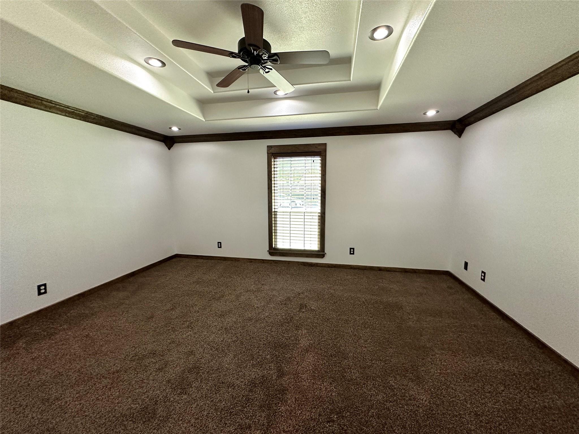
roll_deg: -0.3
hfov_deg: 102.1
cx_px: 290
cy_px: 217
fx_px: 234
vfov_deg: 85.7
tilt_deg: -6.5
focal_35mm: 14
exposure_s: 1/120
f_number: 2.2
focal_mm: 2.22
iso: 250
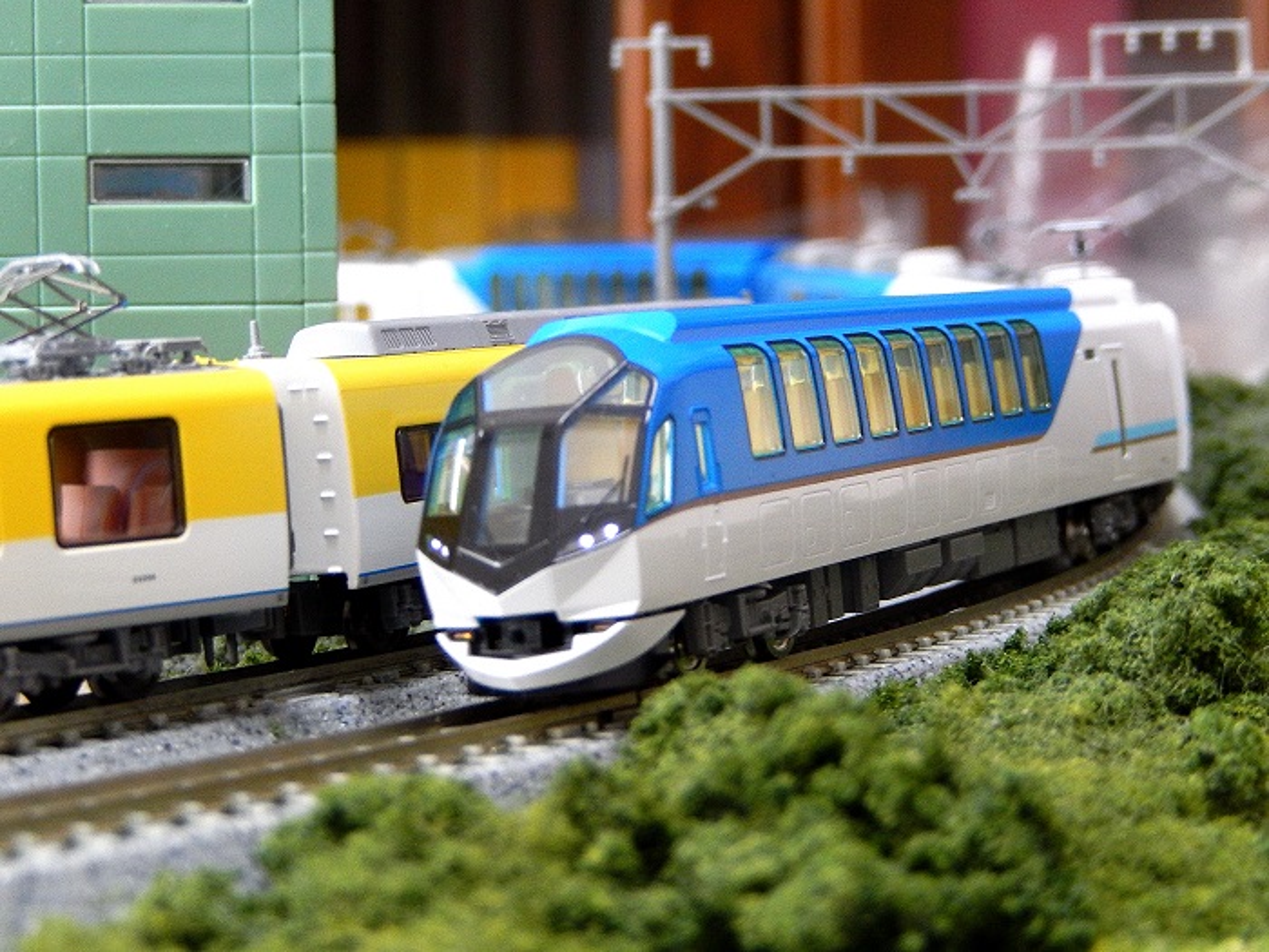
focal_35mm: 95
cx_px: 634
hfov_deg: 20.7
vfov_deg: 15.6
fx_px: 3483
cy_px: 476
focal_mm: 17
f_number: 5.2
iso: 500
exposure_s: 1/15
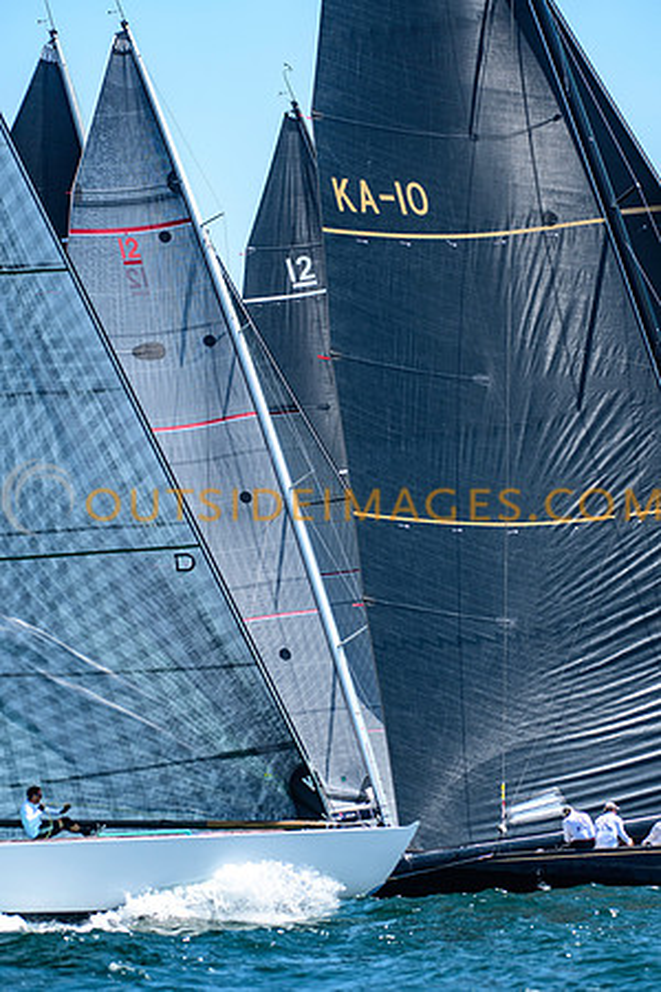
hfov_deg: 4.2
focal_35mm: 330
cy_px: 496
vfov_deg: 6.2
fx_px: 9088
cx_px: 330
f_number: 5
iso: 400
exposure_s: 1/2000
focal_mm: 220
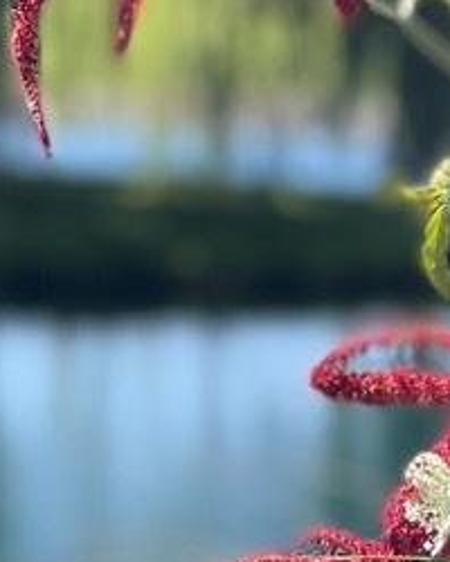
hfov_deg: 4.3
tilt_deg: +0.1
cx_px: 655
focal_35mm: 361
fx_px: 6010
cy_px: 124
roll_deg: -2.2
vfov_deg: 5.4
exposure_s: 1/138
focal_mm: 9
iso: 25
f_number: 2.8
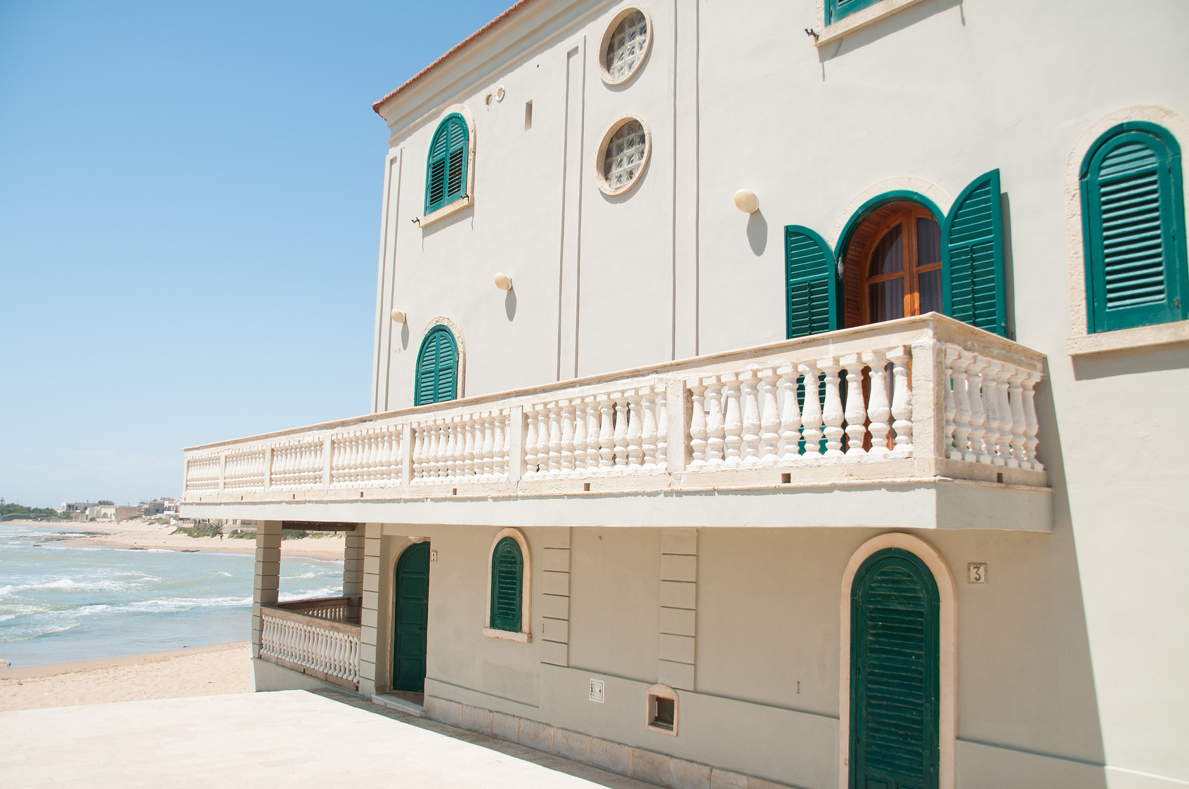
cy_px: 394
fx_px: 890
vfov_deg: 47.8
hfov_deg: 67.5
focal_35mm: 27
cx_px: 594
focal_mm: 18
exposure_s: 1/500
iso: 200
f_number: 5.6
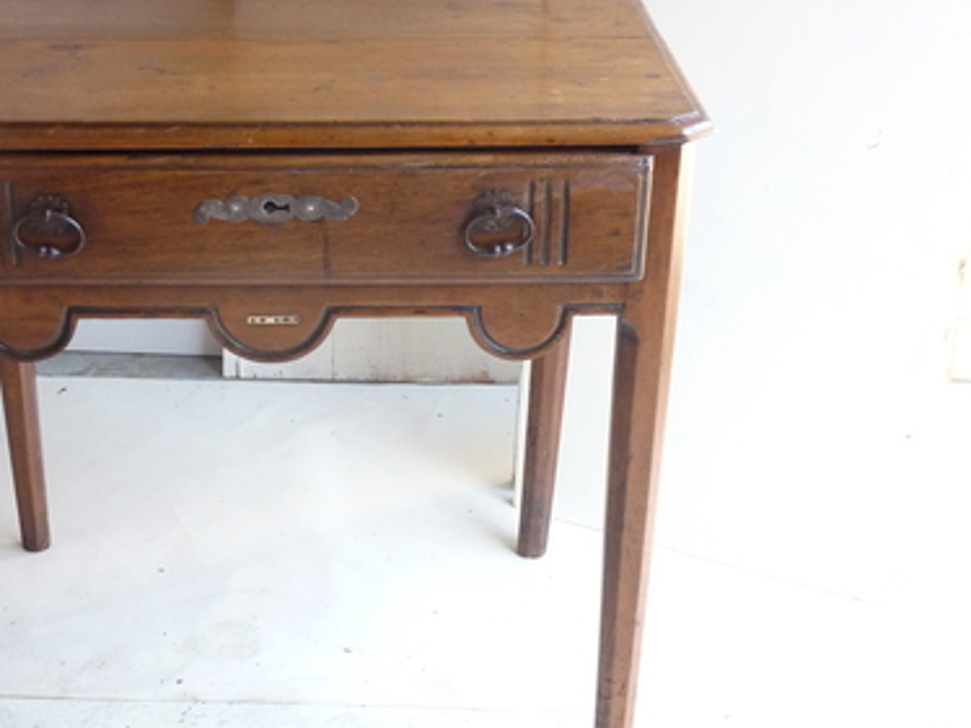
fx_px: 1795
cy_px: 446
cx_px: 316
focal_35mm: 64
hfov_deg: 30.0
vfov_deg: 22.9
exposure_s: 1/30
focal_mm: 6.5
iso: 320
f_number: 3.6
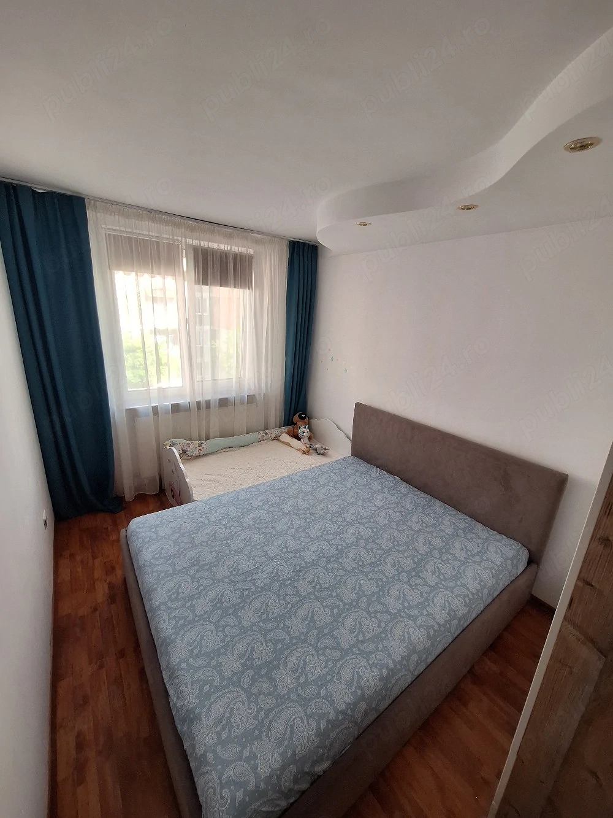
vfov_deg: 106.2
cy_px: 409
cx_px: 306
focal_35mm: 13
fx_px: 307
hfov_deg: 89.9
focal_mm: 1.74
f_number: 2.2
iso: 50
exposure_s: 1/50
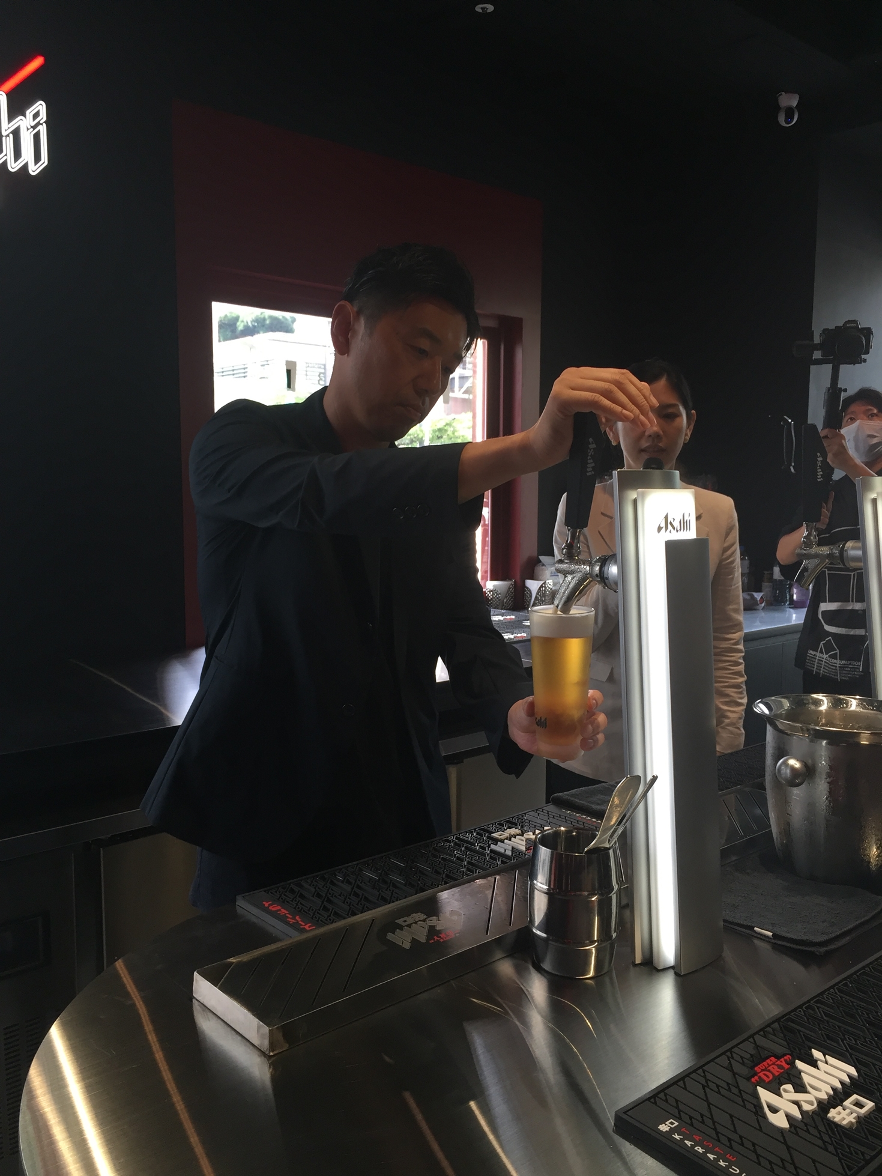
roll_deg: -0.3
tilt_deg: -5.6
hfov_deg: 48.2
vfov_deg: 61.7
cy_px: 588
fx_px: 985
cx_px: 441
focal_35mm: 29
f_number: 2.2
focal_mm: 4.15
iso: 32
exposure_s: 1/40
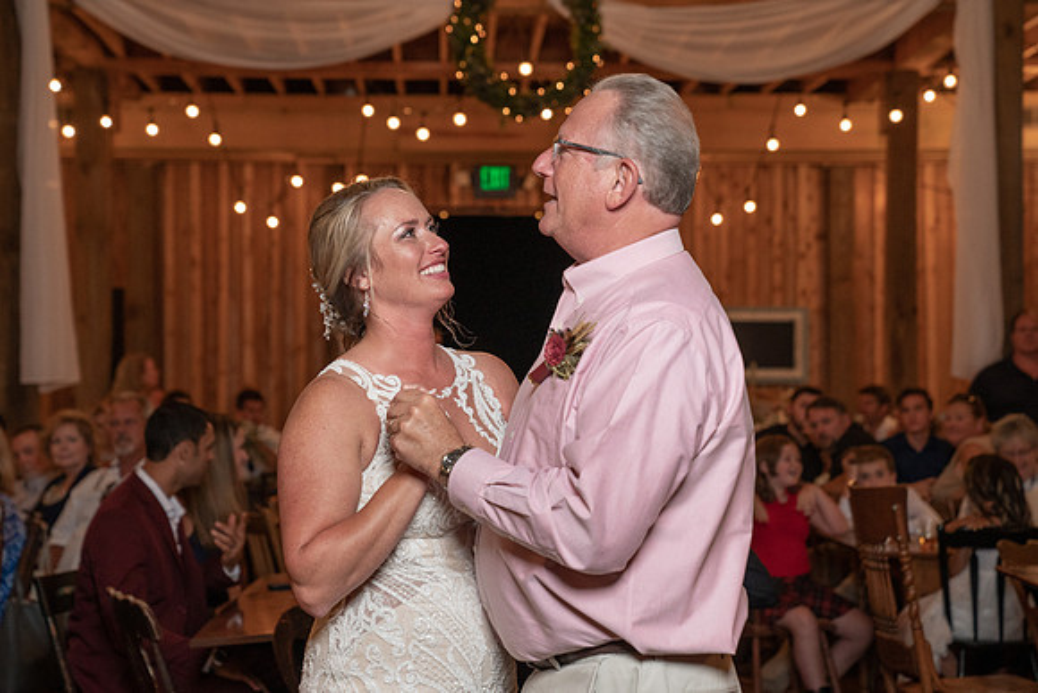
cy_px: 327
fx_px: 2160
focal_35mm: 75
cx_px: 524
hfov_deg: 27.0
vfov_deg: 18.2
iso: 2000
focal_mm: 70
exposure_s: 1/200
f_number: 4
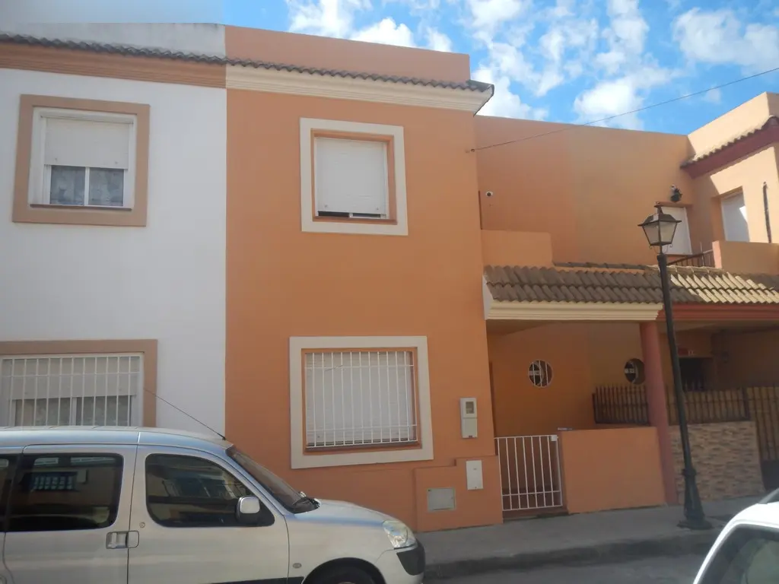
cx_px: 390
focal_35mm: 28
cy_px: 292
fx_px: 630
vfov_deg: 49.7
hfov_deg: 63.4
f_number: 3.9
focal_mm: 5
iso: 125
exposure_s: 1/640
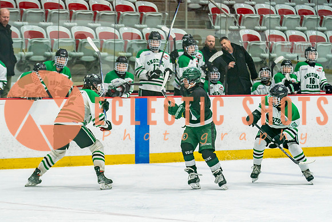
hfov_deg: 9.5
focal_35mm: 218
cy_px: 171
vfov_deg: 6.3
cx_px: 145
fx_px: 2008
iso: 500
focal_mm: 125
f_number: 3.2
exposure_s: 1/640
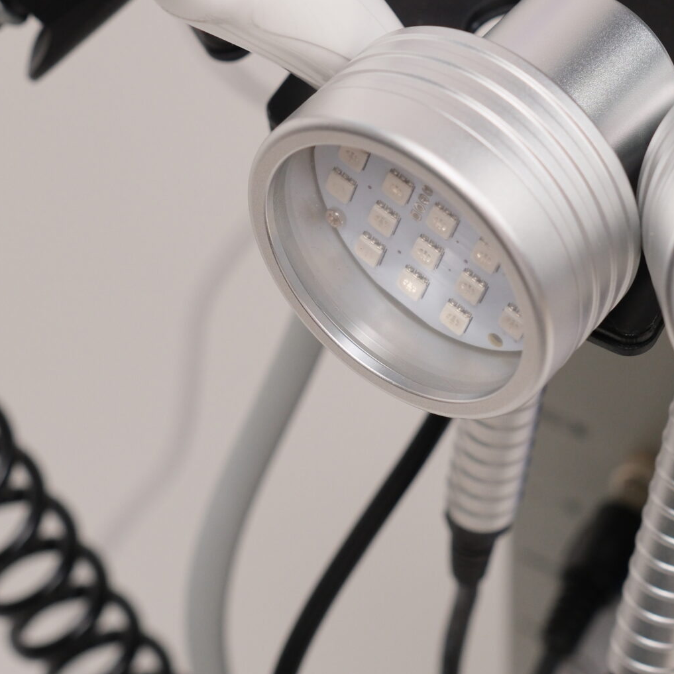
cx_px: 389
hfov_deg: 16.3
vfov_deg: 16.1
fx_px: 2357
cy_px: 99
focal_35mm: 107
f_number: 4
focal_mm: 33
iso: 640
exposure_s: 1/180
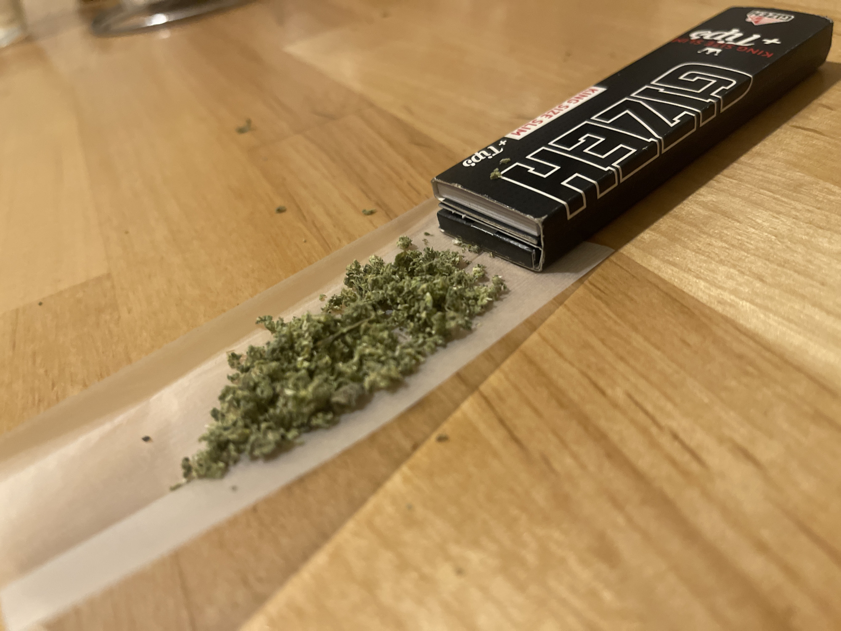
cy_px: 316
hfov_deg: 69.4
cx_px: 420
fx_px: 607
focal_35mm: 25
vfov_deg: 54.9
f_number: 1.6
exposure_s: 1/60
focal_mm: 5.1
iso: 400
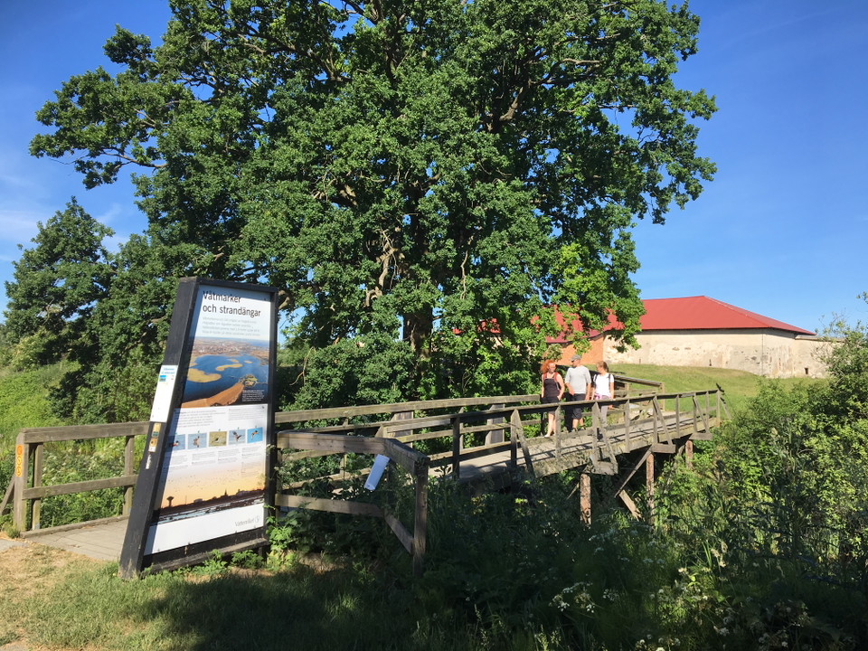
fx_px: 727
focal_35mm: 29
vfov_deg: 48.2
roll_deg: -0.4
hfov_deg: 61.7
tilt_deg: +4.1
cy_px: 326
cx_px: 434
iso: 25
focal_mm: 4.15
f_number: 2.2
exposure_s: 1/1261
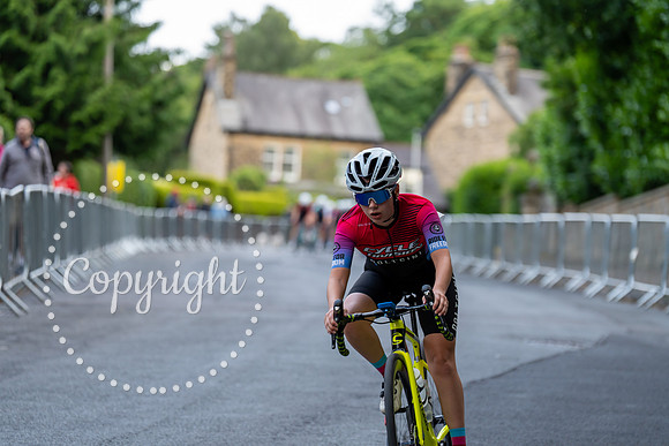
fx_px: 2398
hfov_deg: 15.9
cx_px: 334
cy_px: 223
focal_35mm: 129
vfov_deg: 10.6
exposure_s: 1/500
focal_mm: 129
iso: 640
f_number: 2.8
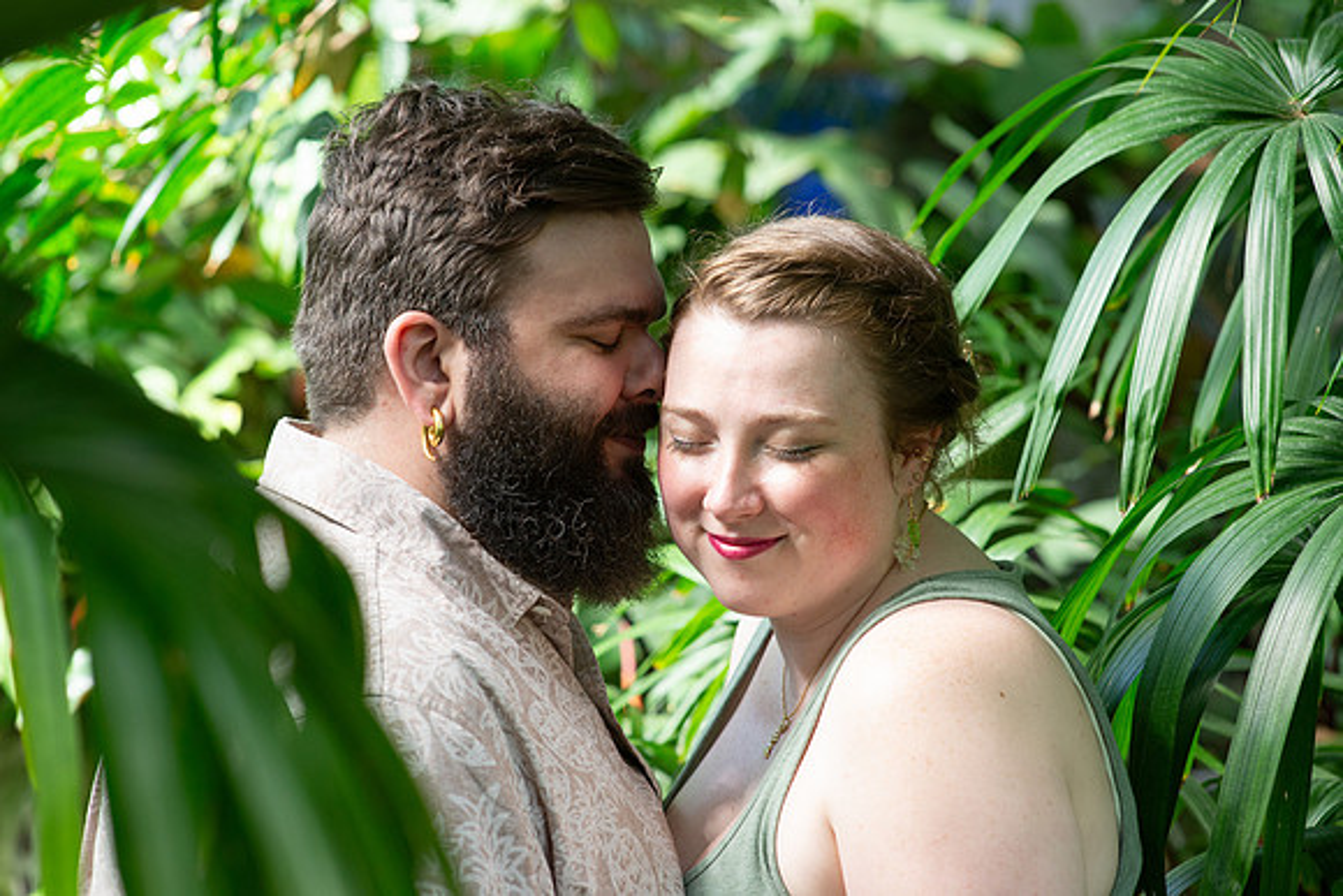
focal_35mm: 85
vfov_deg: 16.1
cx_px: 672
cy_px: 448
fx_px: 3172
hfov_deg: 23.9
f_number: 4.5
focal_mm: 85
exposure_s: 1/160
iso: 1000
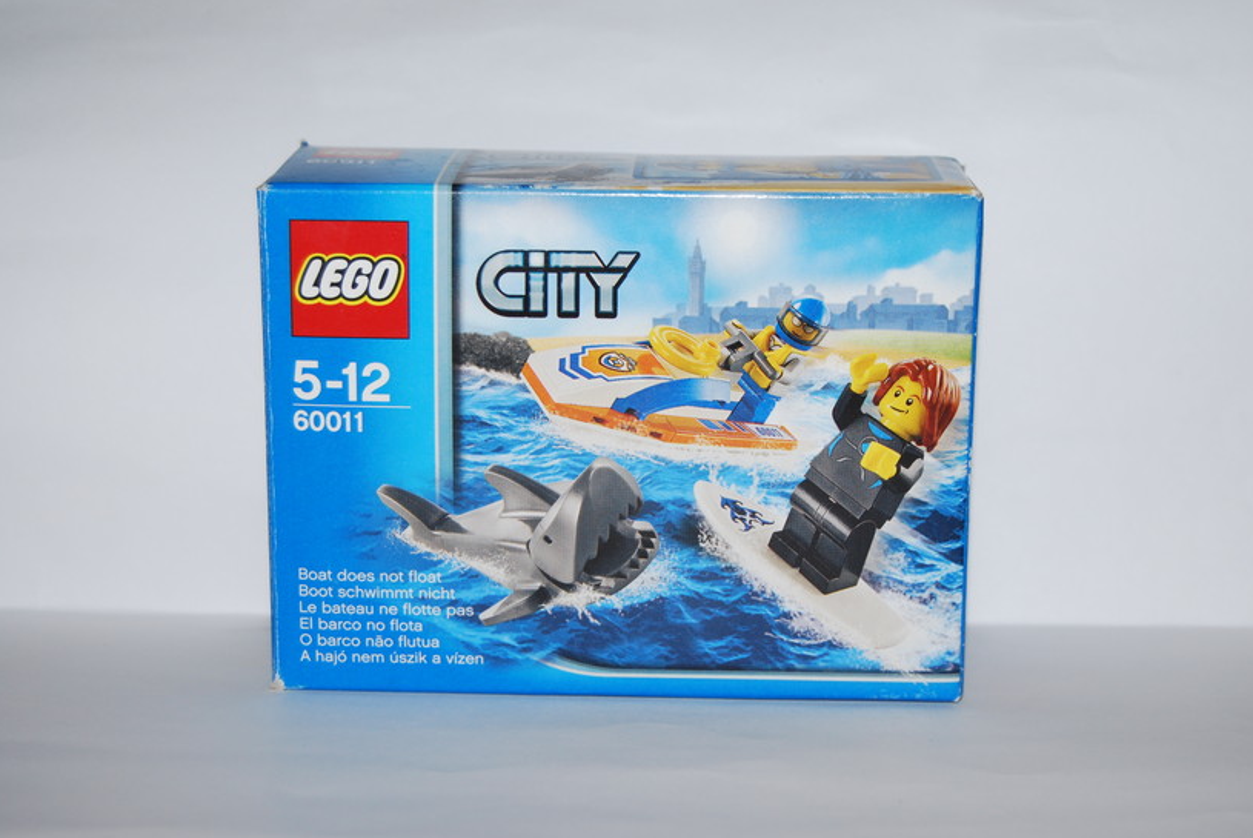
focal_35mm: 75
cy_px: 420
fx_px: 2597
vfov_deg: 18.3
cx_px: 684
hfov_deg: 27.1
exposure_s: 1/60
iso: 200
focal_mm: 45
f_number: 5.3
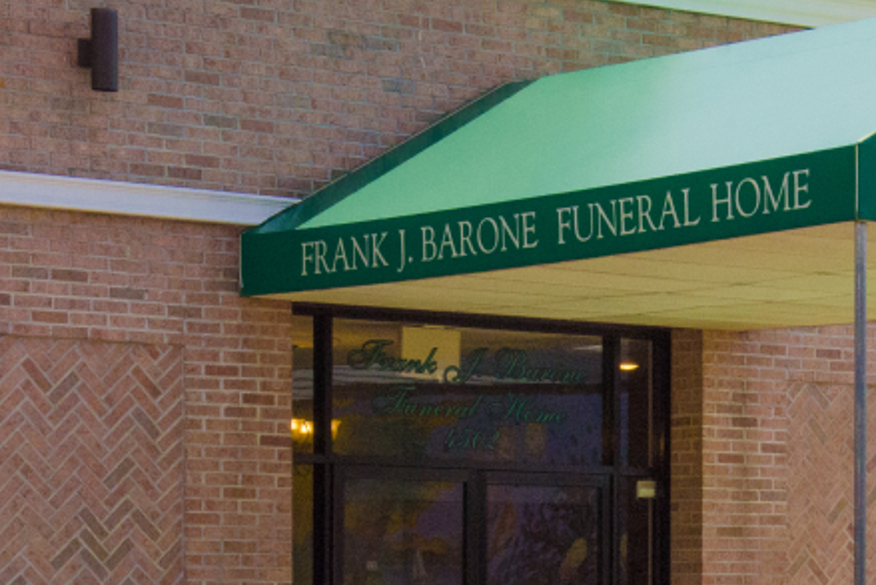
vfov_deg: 8.7
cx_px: 844
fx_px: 3825
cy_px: 551
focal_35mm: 157
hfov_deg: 12.9
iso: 3200
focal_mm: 45
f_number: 16
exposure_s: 1/1000
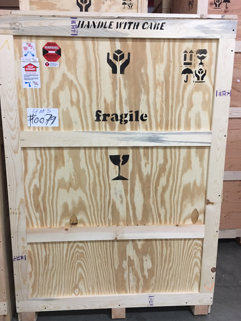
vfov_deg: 56.8
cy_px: 172
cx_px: 114
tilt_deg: -12.3
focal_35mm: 32
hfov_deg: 44.1
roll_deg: -0.4
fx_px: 297
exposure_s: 1/15
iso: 64
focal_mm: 4.15
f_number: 2.2
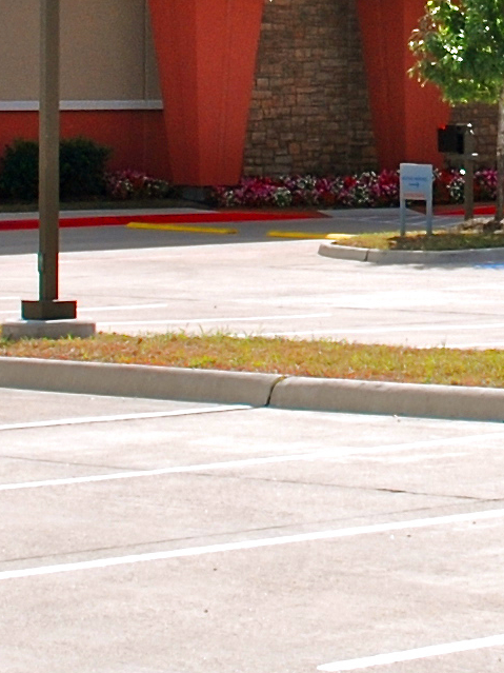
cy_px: 5
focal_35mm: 175
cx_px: 594
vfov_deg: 11.2
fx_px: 3398
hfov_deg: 8.4
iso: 100
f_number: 11
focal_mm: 20
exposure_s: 1/80
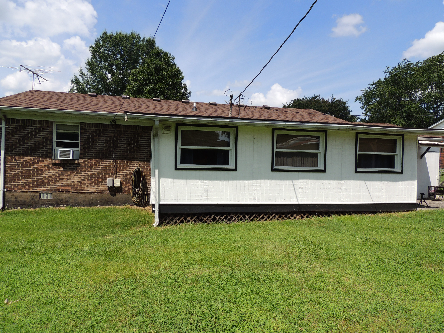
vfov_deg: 56.8
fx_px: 308
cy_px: 166
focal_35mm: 24
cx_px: 222
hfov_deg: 71.6
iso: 100
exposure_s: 1/1250
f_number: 3.3
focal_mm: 4.3
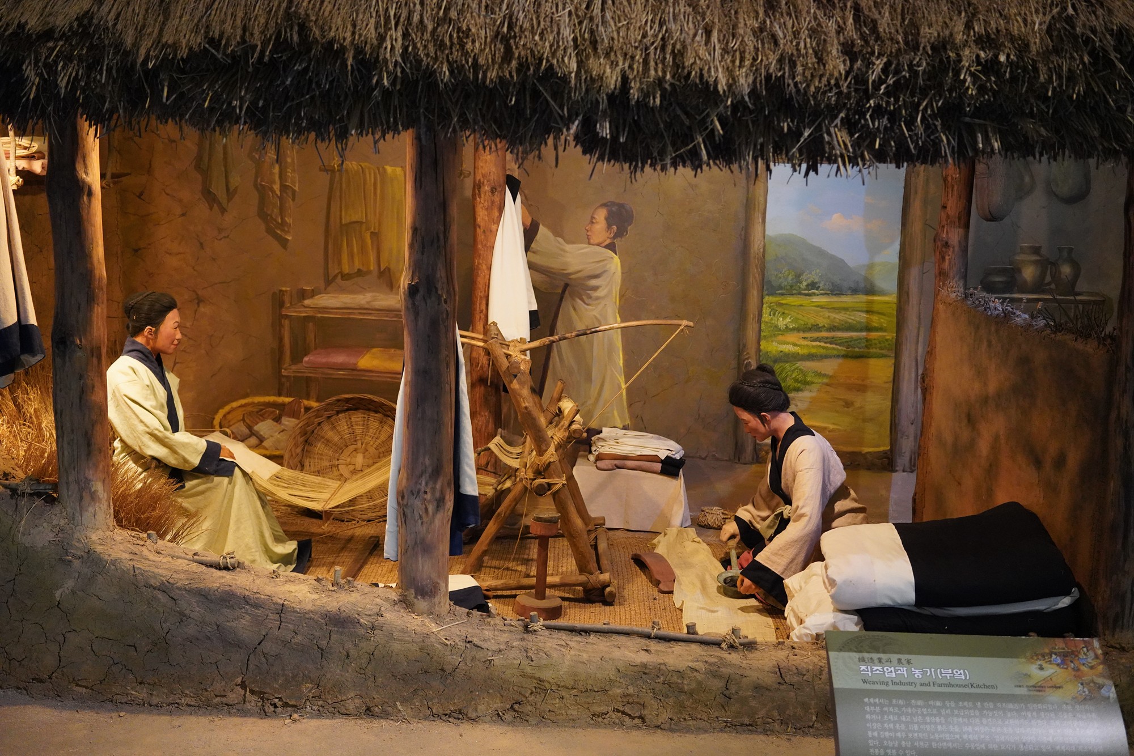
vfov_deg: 37.9
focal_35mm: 35
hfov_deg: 54.4
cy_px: 378
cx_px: 567
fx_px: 1103
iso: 6400
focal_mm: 35
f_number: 4
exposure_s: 1/80
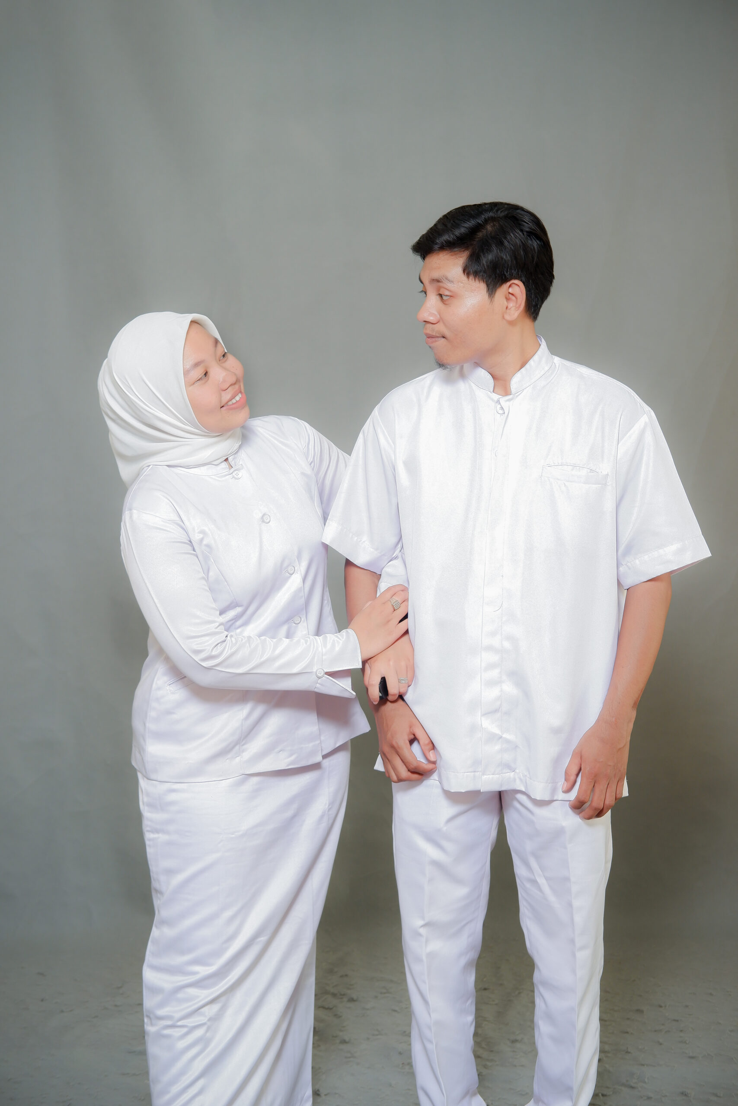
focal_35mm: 53
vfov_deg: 37.5
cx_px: 369
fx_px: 1629
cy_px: 553
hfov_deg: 25.5
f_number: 5.6
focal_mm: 35
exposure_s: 1/52
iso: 400
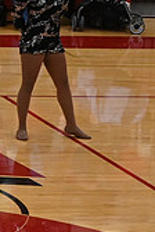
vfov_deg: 5.7
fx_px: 2341
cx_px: -234
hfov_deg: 3.7
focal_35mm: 364
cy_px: 123
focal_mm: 70
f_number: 4
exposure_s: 1/400
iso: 5000
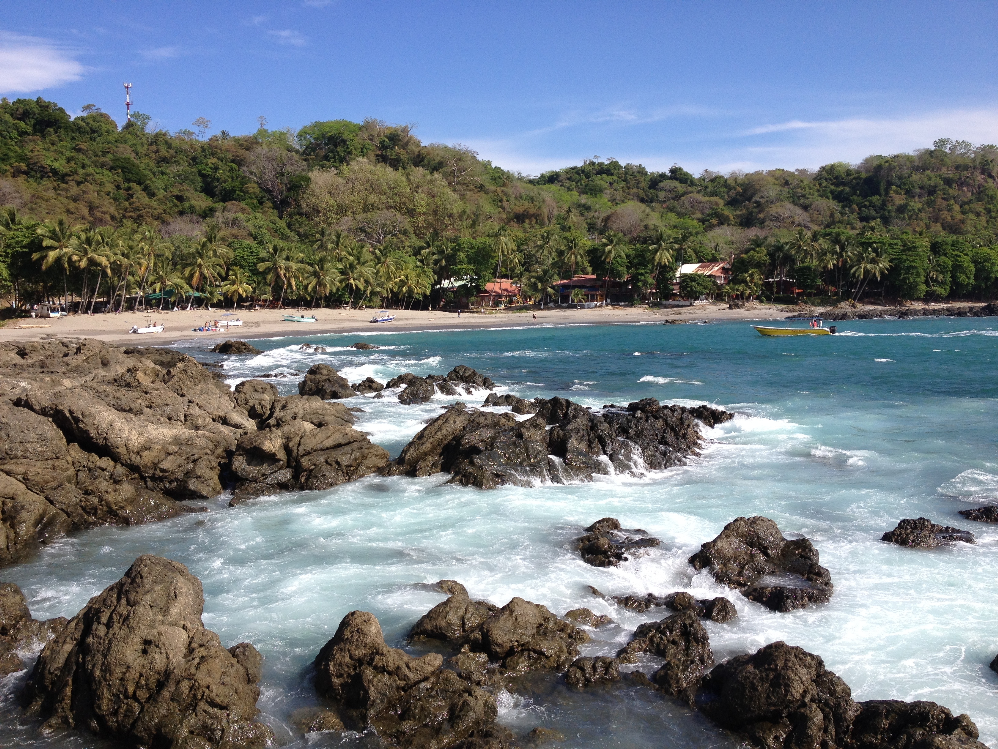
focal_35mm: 35
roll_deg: +1.6
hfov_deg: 52.6
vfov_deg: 40.7
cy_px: 374
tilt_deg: -8.1
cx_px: 499
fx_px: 1009
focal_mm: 4.28
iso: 50
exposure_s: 1/1783
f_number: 2.4
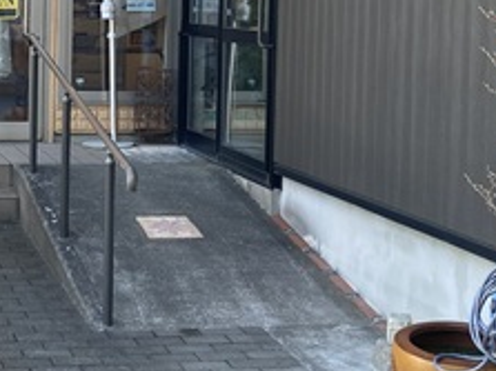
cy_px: 29
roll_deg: -2.0
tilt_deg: -1.8
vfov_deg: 17.3
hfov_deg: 22.7
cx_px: 49
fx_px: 1203
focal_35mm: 84
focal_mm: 4.25
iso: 32
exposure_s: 1/122
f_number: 1.8
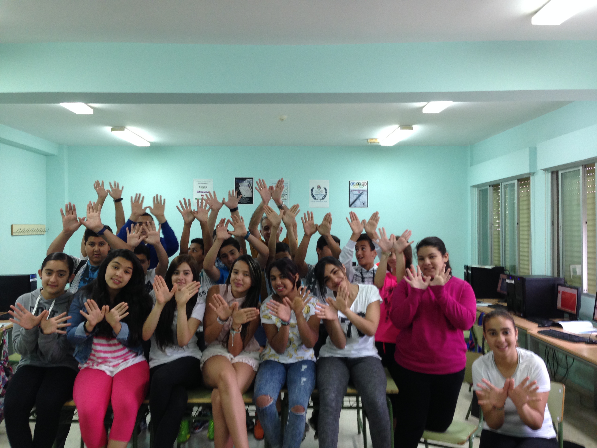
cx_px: 298
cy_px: 224
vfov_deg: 42.9
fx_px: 569
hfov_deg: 55.4
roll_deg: +0.5
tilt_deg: -0.1
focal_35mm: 33
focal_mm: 4.12
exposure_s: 1/20
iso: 100
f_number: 2.4
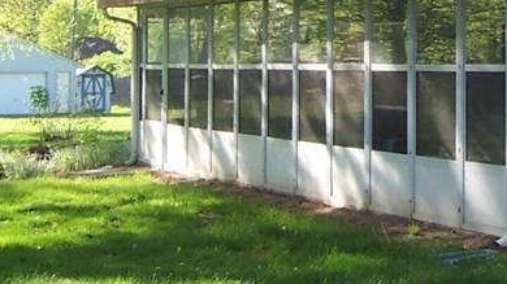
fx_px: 1384
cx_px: 524
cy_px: -56
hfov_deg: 20.0
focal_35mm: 103
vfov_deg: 11.5
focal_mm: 5.6
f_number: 3.4
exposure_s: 1/180
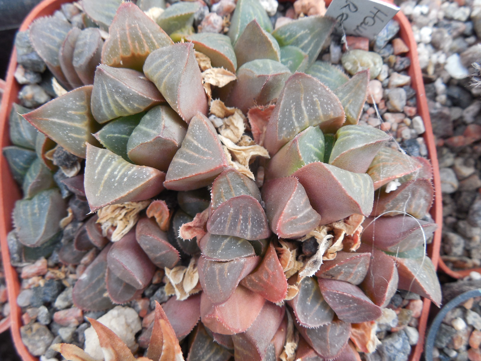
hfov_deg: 58.4
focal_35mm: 31
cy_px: 180
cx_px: 240
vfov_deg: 45.4
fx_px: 431
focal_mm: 5.6
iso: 125
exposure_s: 1/50
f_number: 3.6
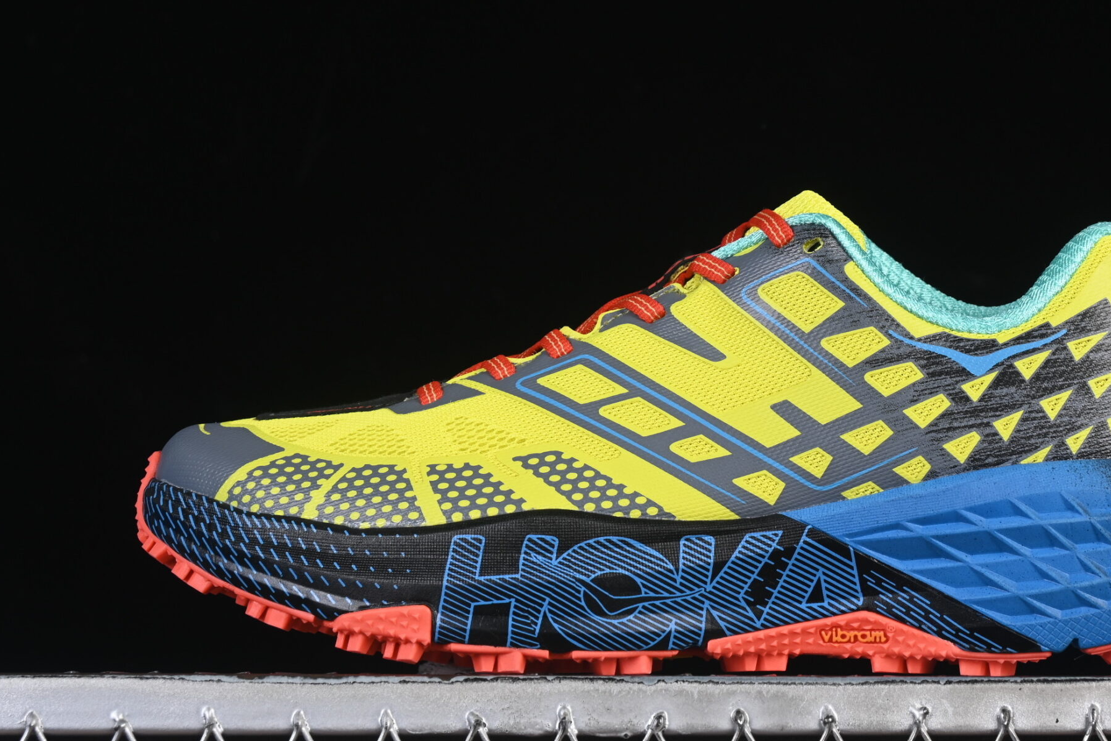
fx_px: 3302
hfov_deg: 19.1
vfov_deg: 12.8
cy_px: 349
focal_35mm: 107
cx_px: 698
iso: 160
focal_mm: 50
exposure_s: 1/80
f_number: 8
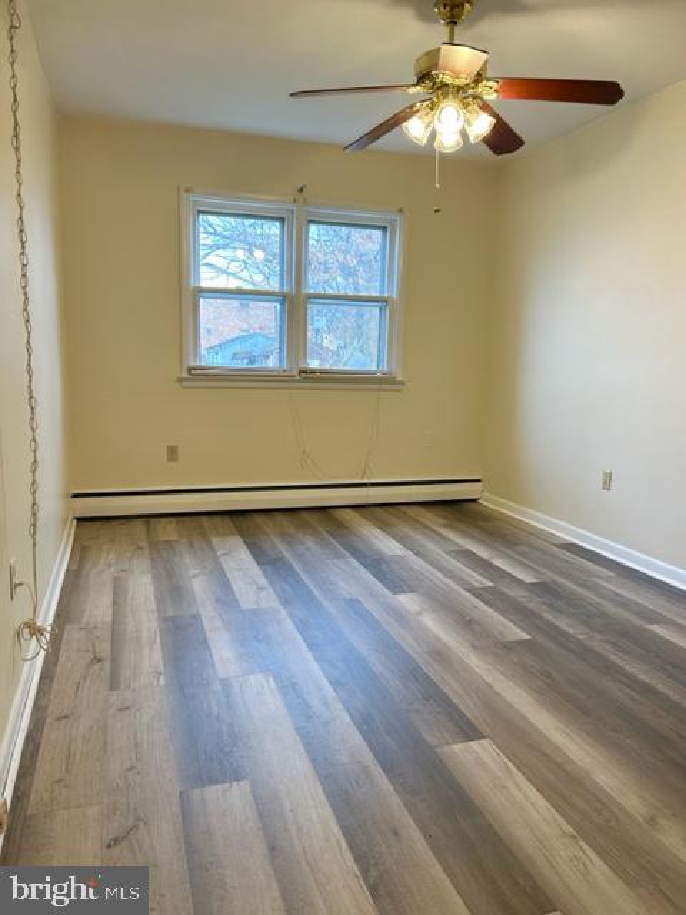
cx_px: 343
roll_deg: -0.4
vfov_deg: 67.3
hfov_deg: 53.1
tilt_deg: -9.3
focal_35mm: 26
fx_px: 687
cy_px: 458
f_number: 1.5
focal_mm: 5.7
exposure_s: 1/120
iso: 80
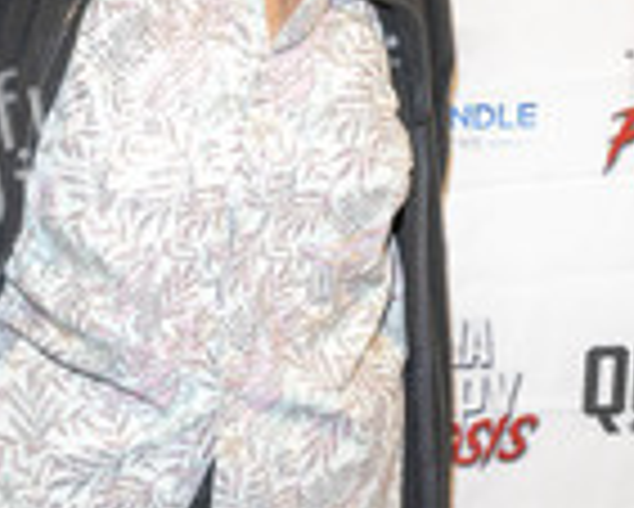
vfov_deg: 18.0
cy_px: 373
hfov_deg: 22.3
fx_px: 1596
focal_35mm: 85
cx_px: 193
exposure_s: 1/200
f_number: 5.6
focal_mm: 32
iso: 800
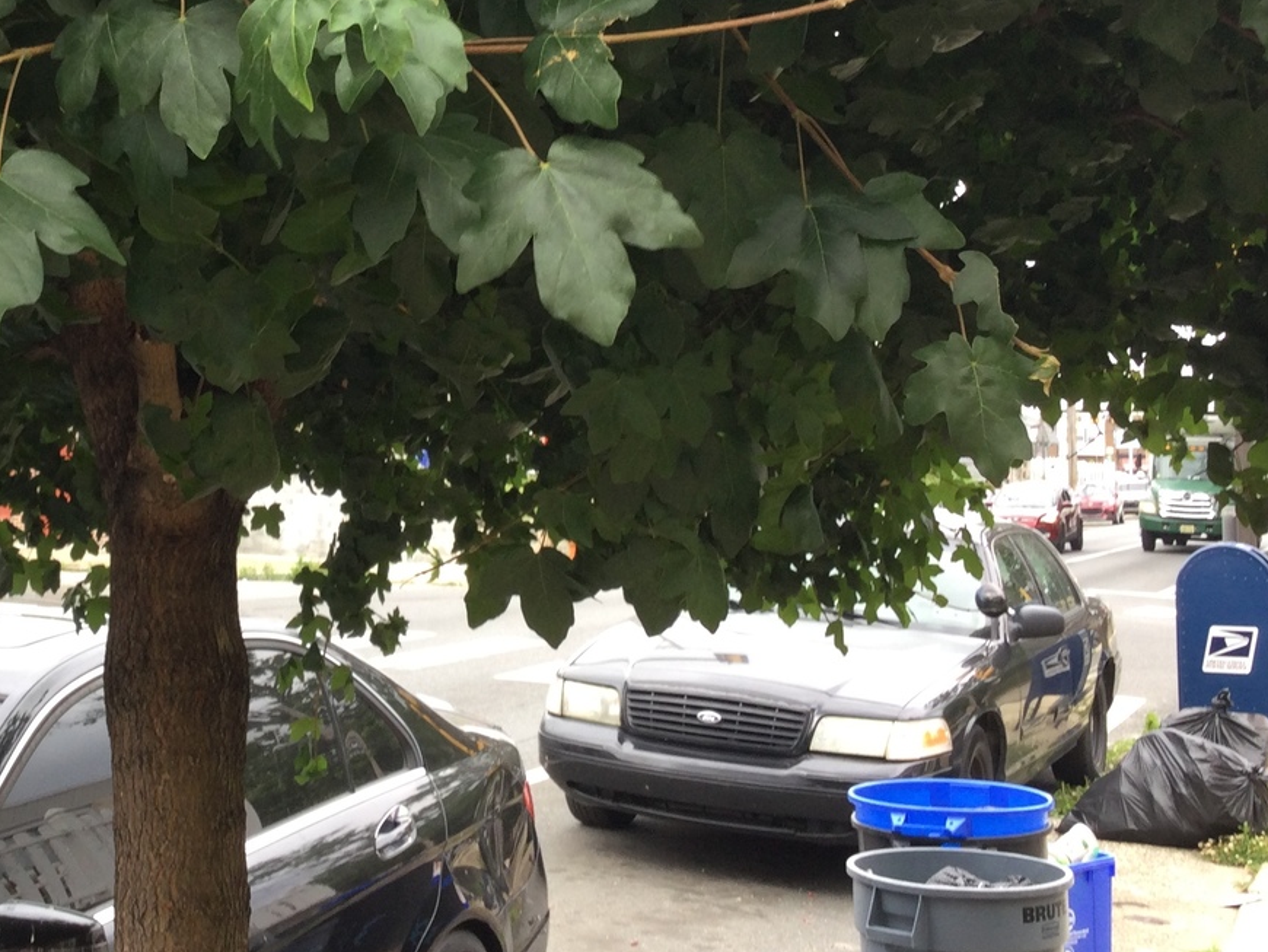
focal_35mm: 57
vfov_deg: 25.3
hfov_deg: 33.2
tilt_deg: +5.5
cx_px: 341
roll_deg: -3.3
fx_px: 2089
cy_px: 222
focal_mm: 3.3
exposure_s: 1/130
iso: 25
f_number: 2.4
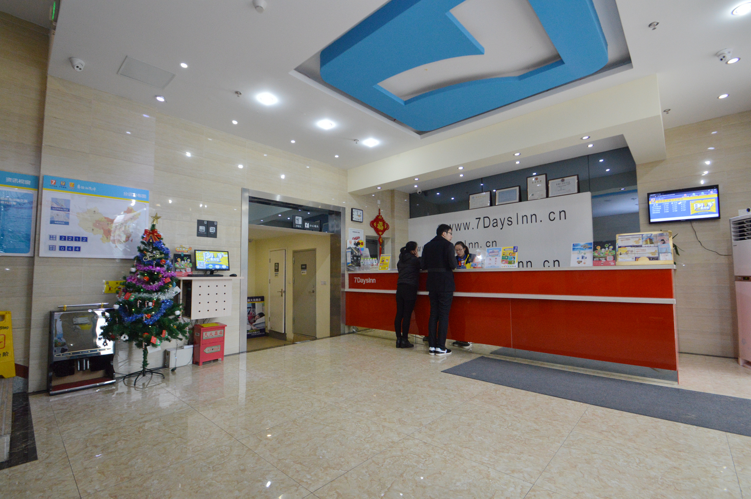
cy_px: 250
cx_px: 376
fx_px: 313
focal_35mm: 15
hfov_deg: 100.4
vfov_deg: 77.2
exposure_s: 1/40
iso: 800
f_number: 5.6
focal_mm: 10
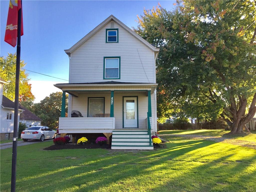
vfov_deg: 48.2
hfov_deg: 61.7
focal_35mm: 29
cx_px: 128
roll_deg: +0.2
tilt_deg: +7.6
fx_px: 214
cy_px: 96
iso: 32
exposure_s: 1/416
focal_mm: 4.15
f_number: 2.2
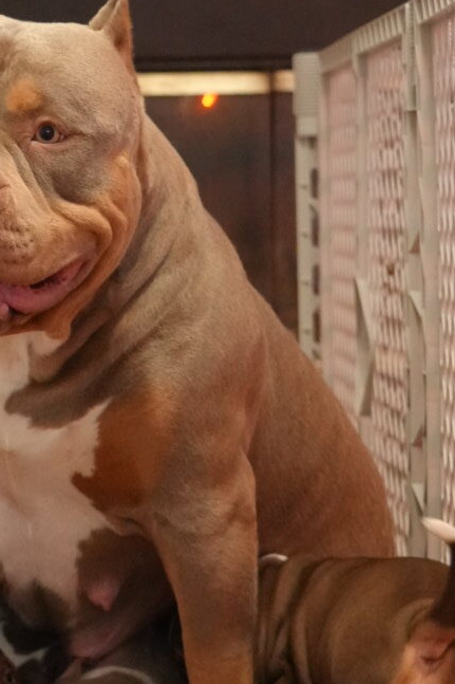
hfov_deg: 10.0
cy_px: 283
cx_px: -71
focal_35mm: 135
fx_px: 2561
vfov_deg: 15.2
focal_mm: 36
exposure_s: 1/160
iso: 4000
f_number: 4
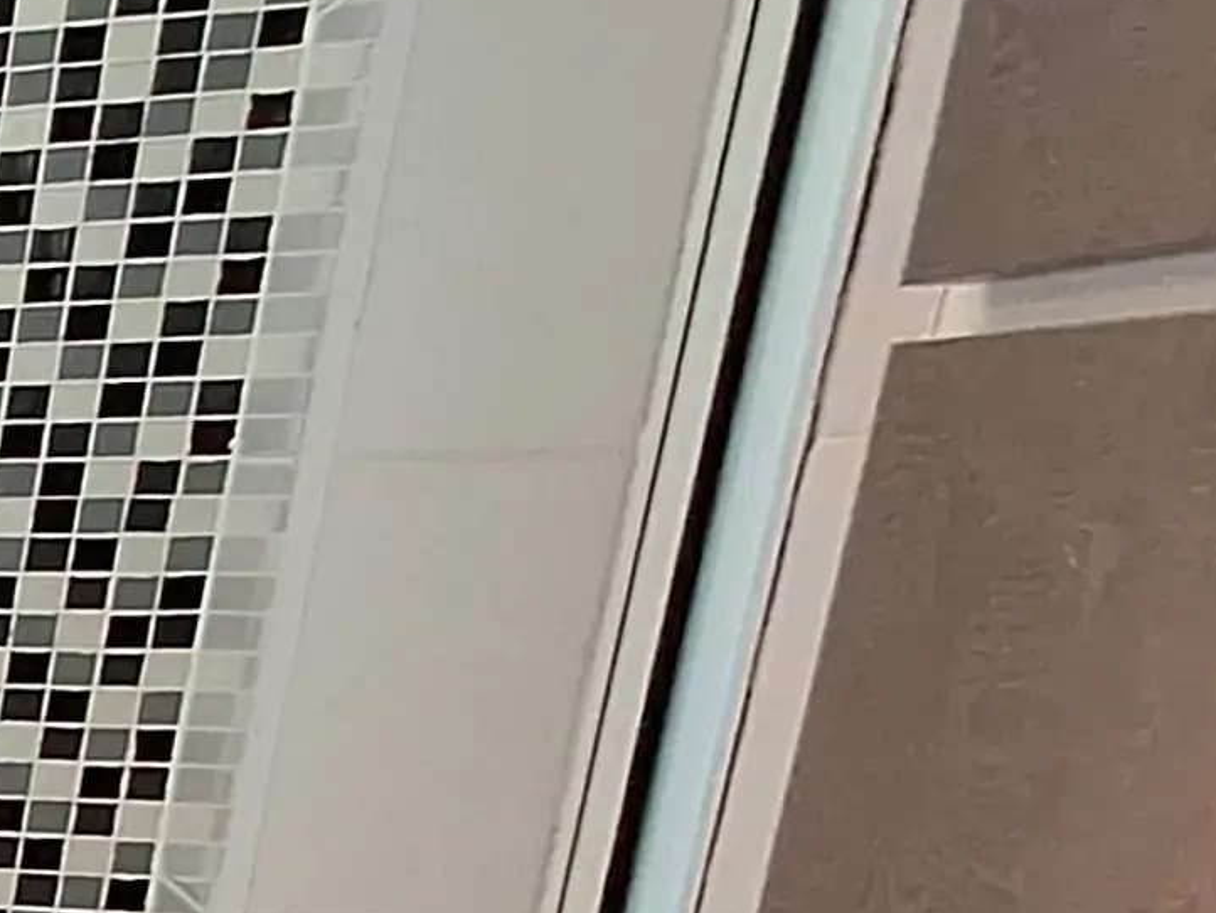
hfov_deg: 13.2
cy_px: 1140
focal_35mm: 72
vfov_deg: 19.1
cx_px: -2060
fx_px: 2530
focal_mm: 1.74
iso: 100
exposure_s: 1/40
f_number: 2.2
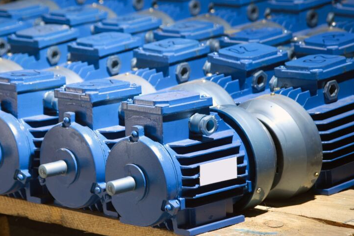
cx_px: 164
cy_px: 122
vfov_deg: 8.9
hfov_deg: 13.3
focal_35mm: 154
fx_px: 1513
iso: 200
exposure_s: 1/60
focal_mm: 92
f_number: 8
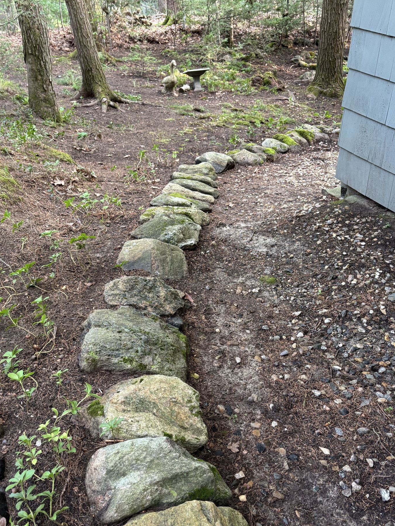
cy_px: 328
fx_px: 502
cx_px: 187
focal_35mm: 33
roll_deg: +6.2
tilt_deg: -38.2
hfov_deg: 42.9
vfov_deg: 54.7
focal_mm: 5.96
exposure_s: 1/60
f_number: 1.6
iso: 160
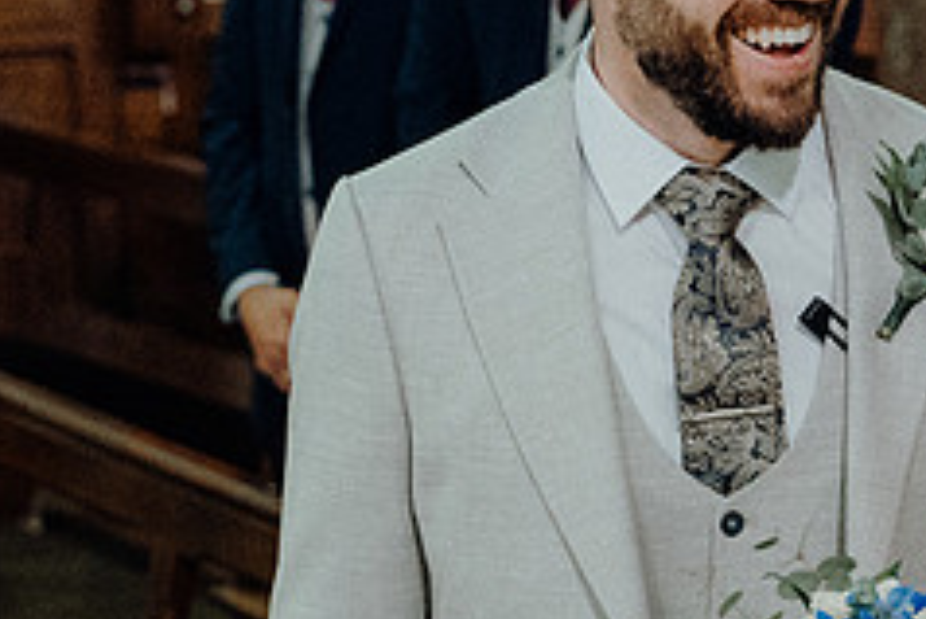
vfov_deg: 7.5
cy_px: 391
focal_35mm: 183
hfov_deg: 11.1
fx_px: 4710
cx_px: 1054
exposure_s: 1/200
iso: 5000
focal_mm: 50
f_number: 3.5
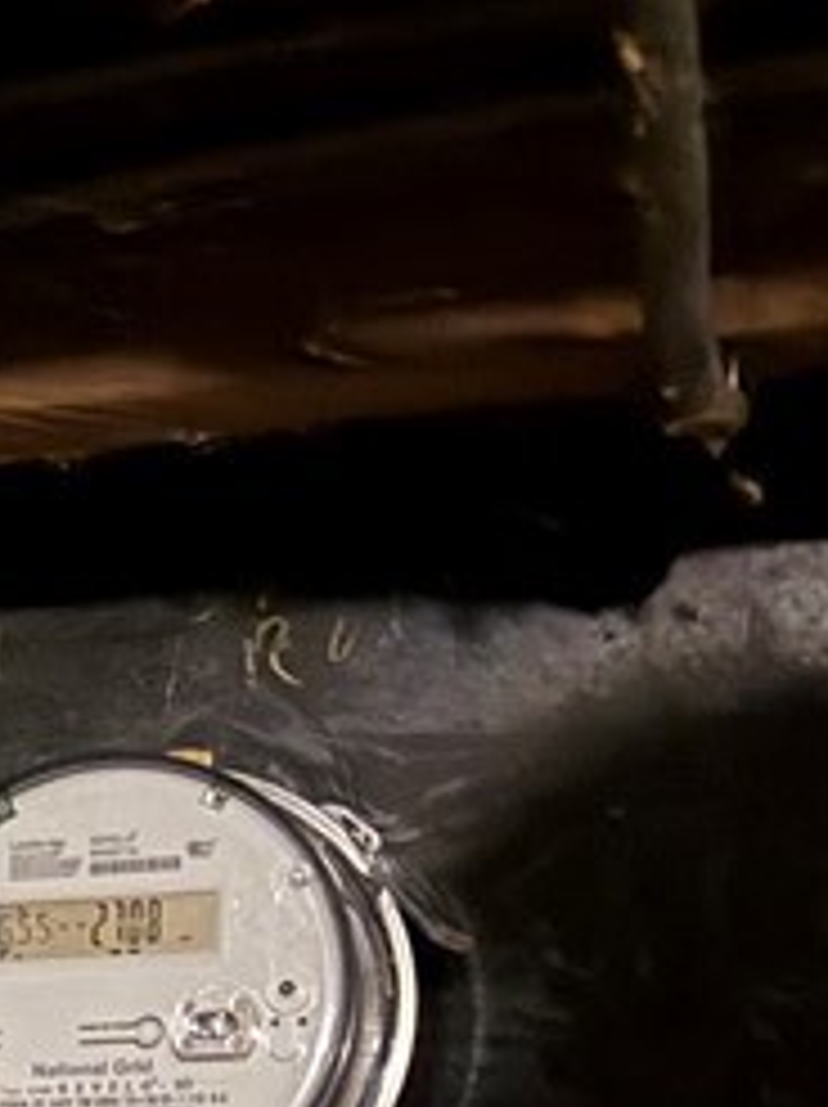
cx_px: -846
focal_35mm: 100
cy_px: 1724
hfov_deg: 12.8
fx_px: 3195
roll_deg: -1.4
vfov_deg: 17.4
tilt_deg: -3.5
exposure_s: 1/9
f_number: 1.78
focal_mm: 6.76
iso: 1600
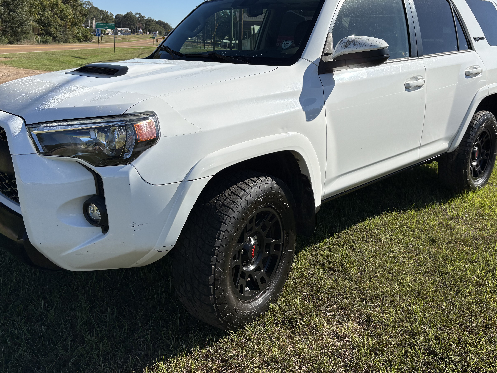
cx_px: 268
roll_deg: -3.5
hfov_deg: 58.3
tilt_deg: -13.4
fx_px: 445
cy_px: 169
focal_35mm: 31
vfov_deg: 45.4
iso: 50
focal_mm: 5.96
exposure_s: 1/4608
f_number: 1.6
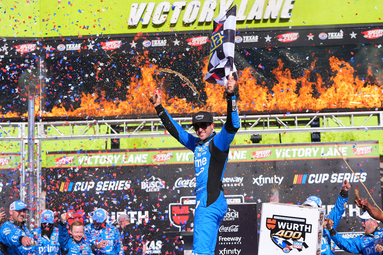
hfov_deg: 28.9
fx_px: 744
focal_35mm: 70
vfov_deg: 19.4
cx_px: 192
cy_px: 128
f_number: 4
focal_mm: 70
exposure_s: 1/4000
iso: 400
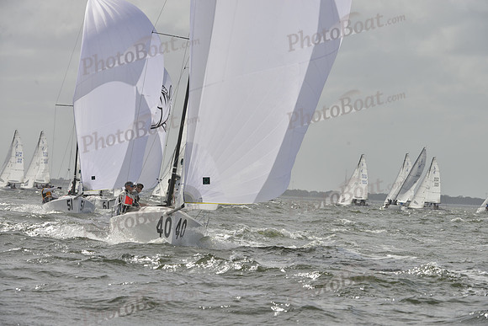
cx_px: 244
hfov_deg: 10.3
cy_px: 163
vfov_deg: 6.9
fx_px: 2712
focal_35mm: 200
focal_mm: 200
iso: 400
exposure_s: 1/1600
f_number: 10
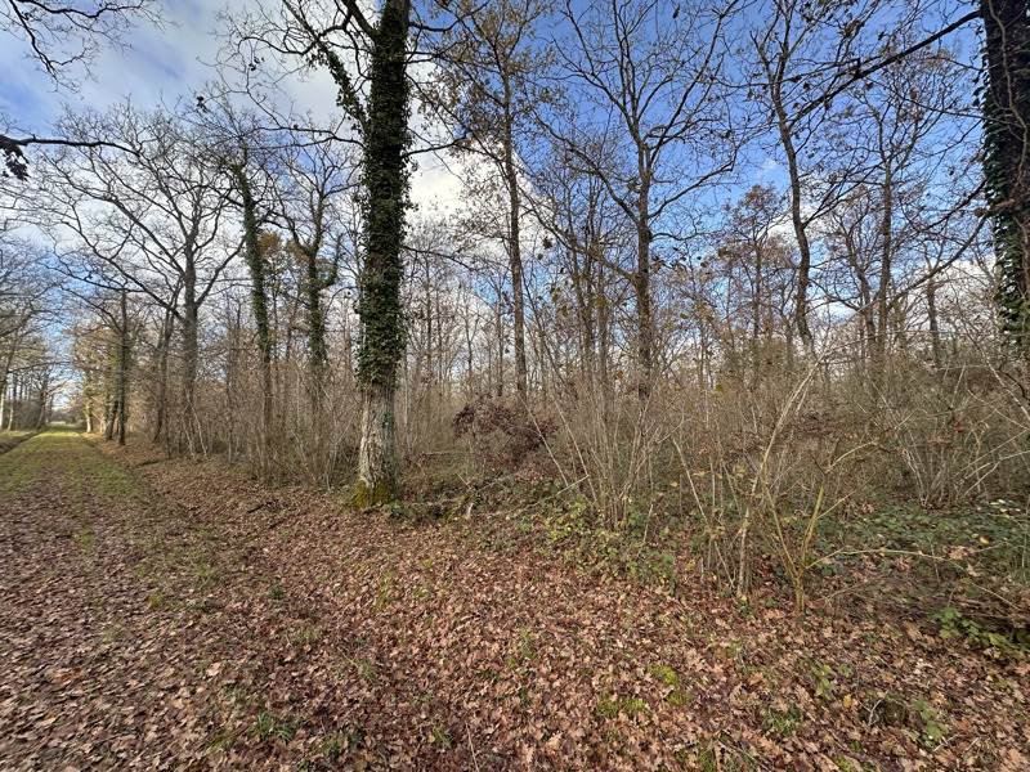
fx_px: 417
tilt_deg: +4.1
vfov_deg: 85.7
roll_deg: +0.0
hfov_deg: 102.1
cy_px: 386
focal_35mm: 14
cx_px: 515
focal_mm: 2.22
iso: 40
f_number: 2.2
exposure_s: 1/379
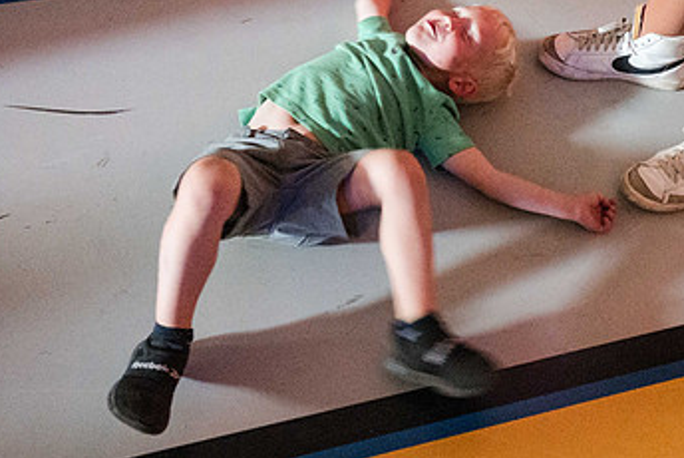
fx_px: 932
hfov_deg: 39.9
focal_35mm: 49
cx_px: 447
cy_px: 125
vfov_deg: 27.3
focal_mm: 26.5
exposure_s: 1/40
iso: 25600
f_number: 4
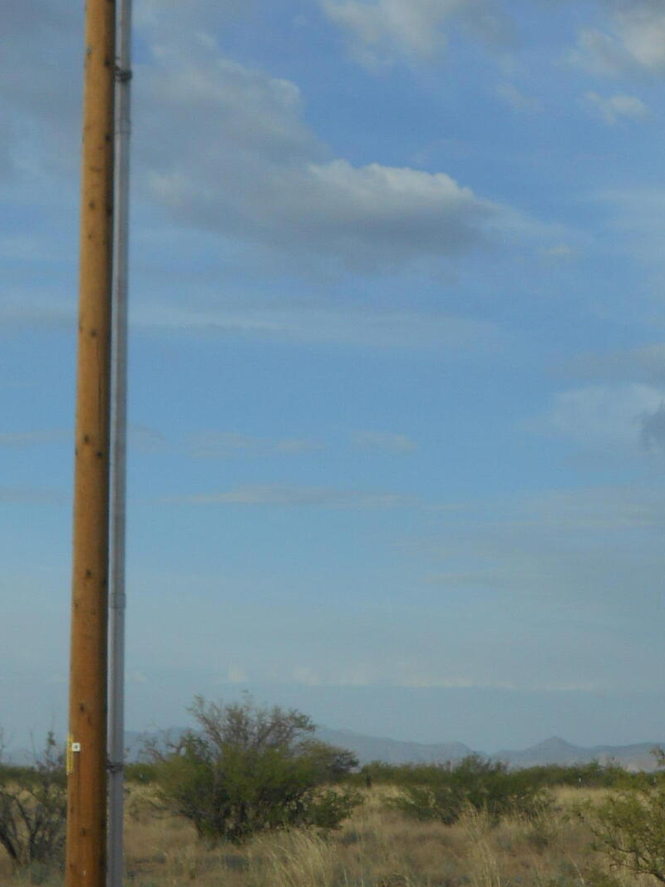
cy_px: 226
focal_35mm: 105
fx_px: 2690
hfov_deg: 14.1
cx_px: 283
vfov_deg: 18.6
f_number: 4.9
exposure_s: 1/640
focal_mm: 10
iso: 80
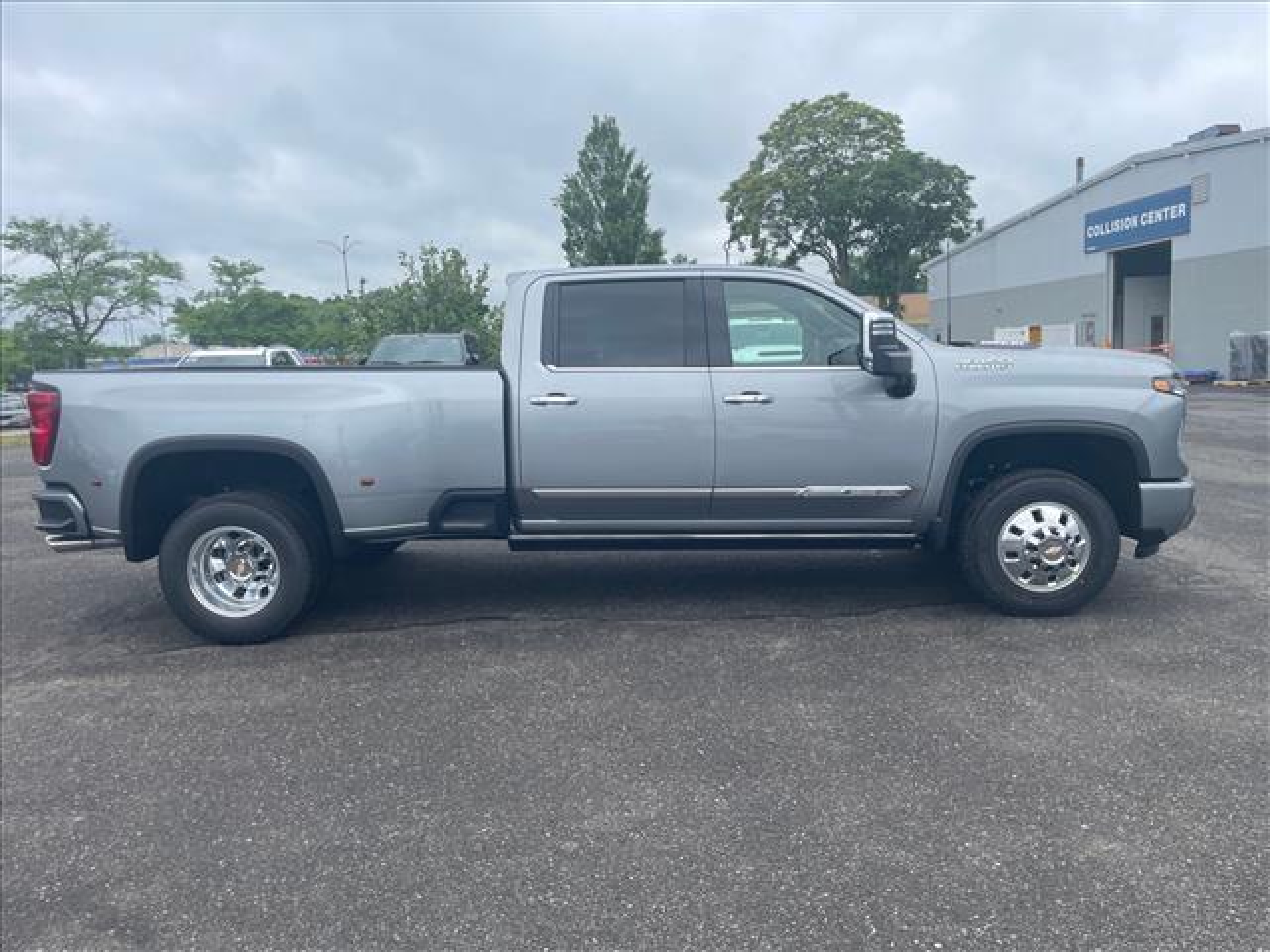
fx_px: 954
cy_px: 476
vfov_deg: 53.1
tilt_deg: -6.3
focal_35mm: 26
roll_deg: +2.7
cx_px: 635
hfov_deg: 67.3
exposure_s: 1/1014
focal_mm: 4.2
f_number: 1.6
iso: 32
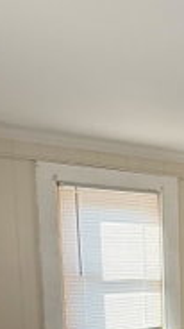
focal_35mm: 53
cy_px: 309
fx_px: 461
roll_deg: +0.8
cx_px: 319
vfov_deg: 36.3
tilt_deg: -5.3
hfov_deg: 18.4
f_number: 2.2
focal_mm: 2.22
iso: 125
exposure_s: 1/99
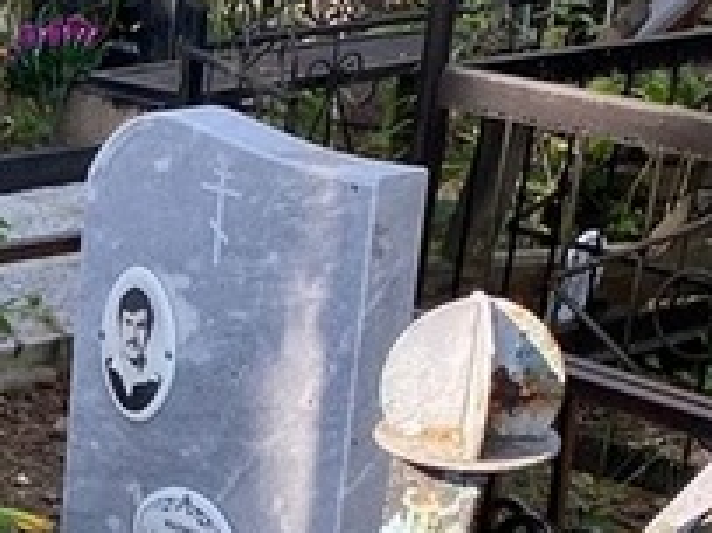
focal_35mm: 131
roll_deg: -0.7
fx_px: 2693
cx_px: -393
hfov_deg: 14.0
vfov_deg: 11.0
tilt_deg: -21.8
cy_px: 733
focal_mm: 4.25
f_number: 1.8
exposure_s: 1/122
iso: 64
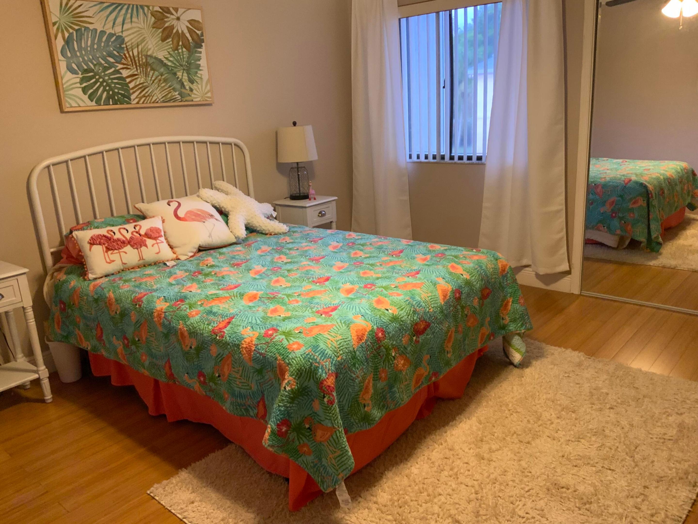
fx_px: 585
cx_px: 349
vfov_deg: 48.2
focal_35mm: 29
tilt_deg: -16.1
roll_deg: +2.9
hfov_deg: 61.7
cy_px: 262
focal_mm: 3
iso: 200
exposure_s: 1/60
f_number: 1.8
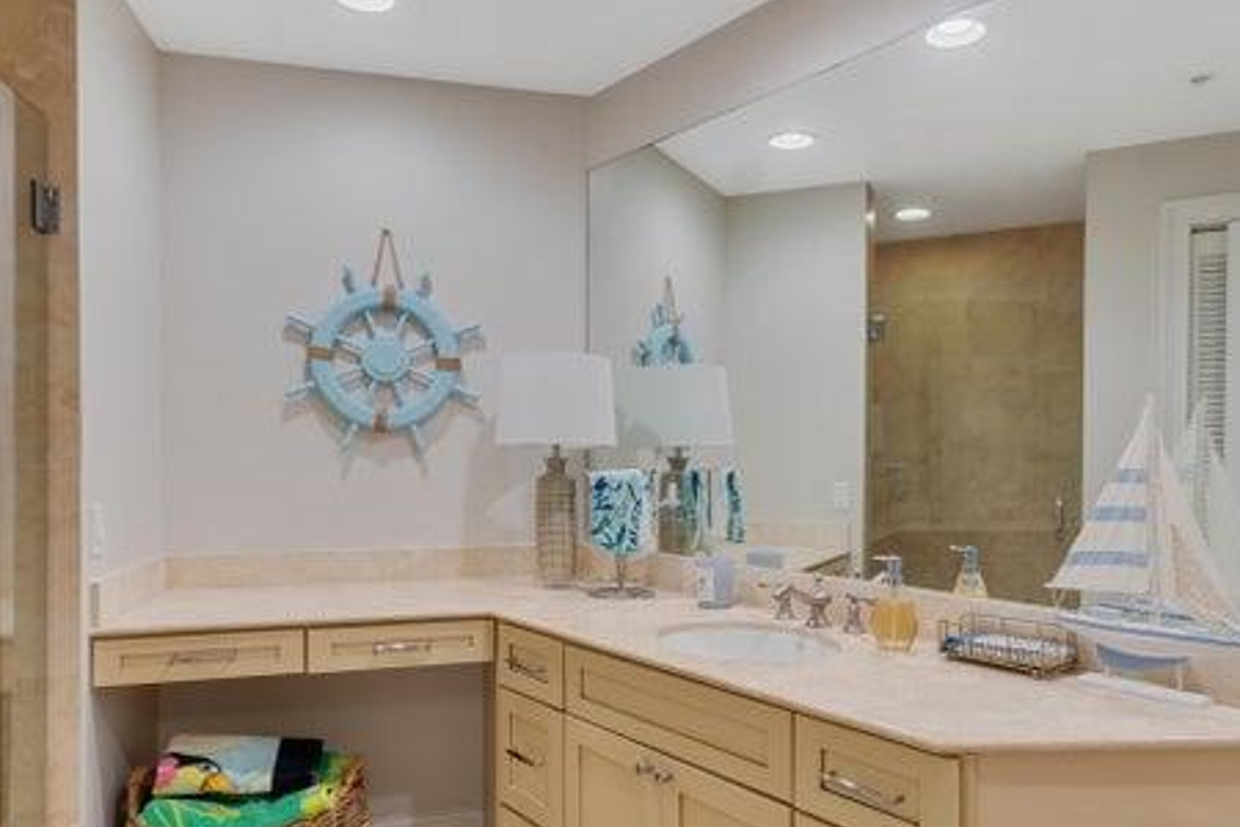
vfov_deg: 53.1
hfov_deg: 73.4
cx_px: 703
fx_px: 827
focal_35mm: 24
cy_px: 414
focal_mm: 10
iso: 320
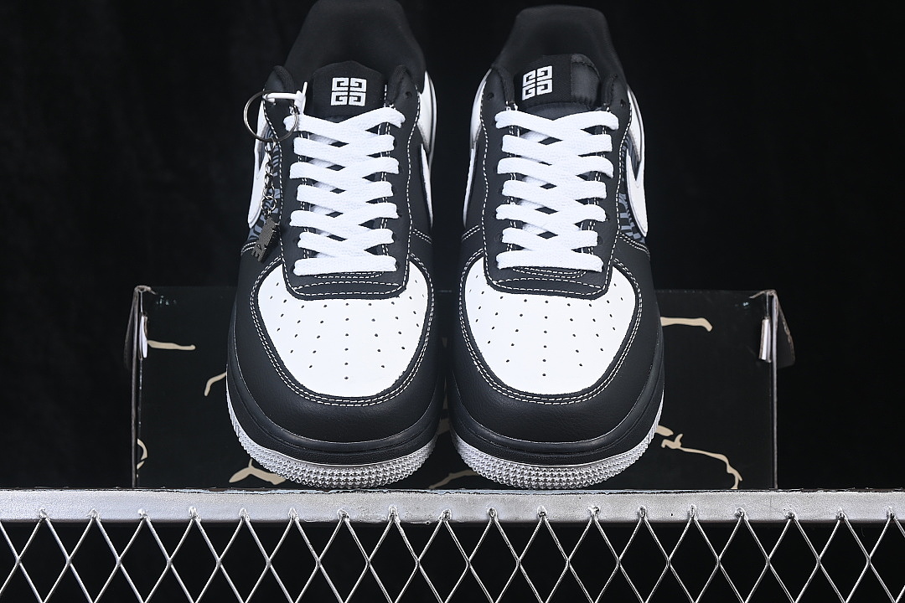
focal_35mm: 75
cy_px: 302
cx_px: 452
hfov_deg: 27.0
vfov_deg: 18.2
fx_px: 1885
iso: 160
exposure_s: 1/60
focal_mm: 50
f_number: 7.1
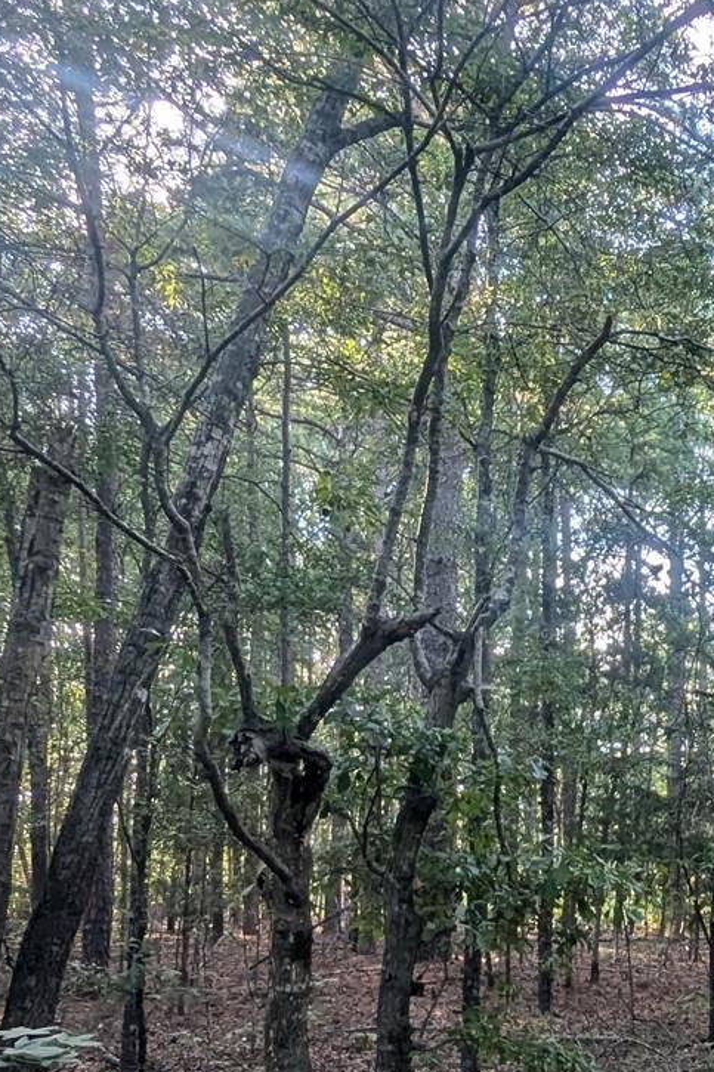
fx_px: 1399
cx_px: 903
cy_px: 844
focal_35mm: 47
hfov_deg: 25.1
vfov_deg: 40.4
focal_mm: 2.35
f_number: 2.2
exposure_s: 1/120
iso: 55
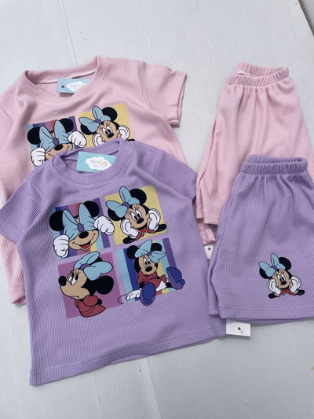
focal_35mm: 26
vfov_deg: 67.3
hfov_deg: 53.1
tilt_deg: -74.9
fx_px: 314
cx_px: 157
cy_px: 210
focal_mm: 4.2
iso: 32
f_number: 1.6
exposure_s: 1/4292
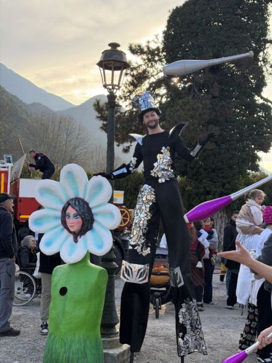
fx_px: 503
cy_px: 182
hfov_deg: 30.3
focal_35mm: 48
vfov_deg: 39.7
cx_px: 136
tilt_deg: +3.8
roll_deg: -1.5
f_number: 1.78
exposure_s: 1/855
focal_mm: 6.76
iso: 80
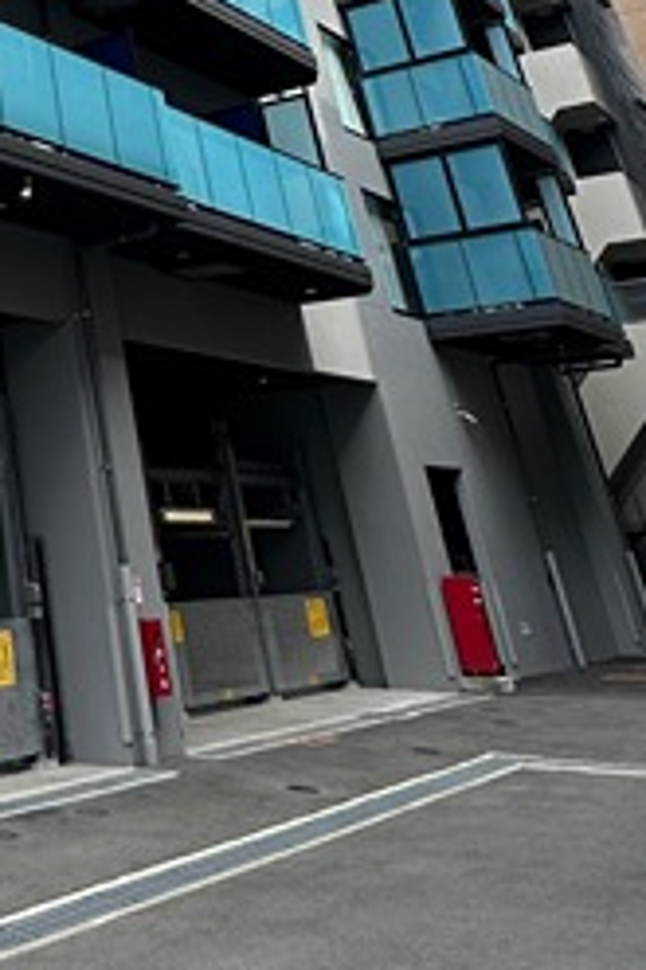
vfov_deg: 33.9
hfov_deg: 24.2
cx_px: -247
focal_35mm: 47
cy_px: -192
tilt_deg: +30.6
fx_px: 1267
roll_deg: +0.9
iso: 40
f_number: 2.2
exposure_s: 1/581
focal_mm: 2.22
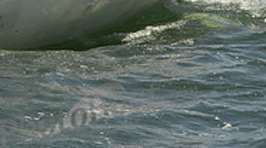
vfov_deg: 5.2
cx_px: -76
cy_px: -88
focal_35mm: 229
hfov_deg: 9.3
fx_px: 1613
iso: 280
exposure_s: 1/1600
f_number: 9
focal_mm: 70
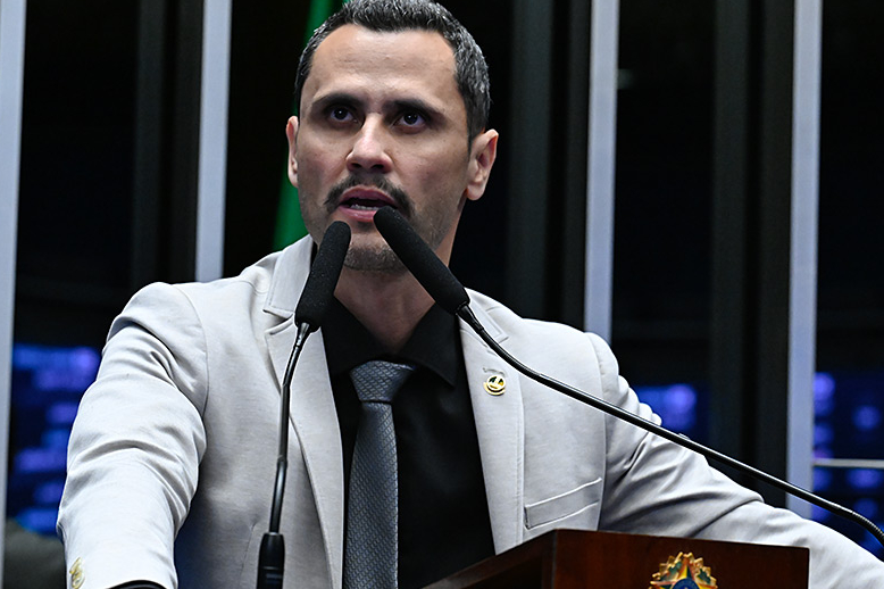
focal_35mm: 138
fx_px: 3387
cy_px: 313
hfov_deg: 14.9
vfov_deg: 9.9
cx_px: 437
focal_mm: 125
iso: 6400
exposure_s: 1/125
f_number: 6.3
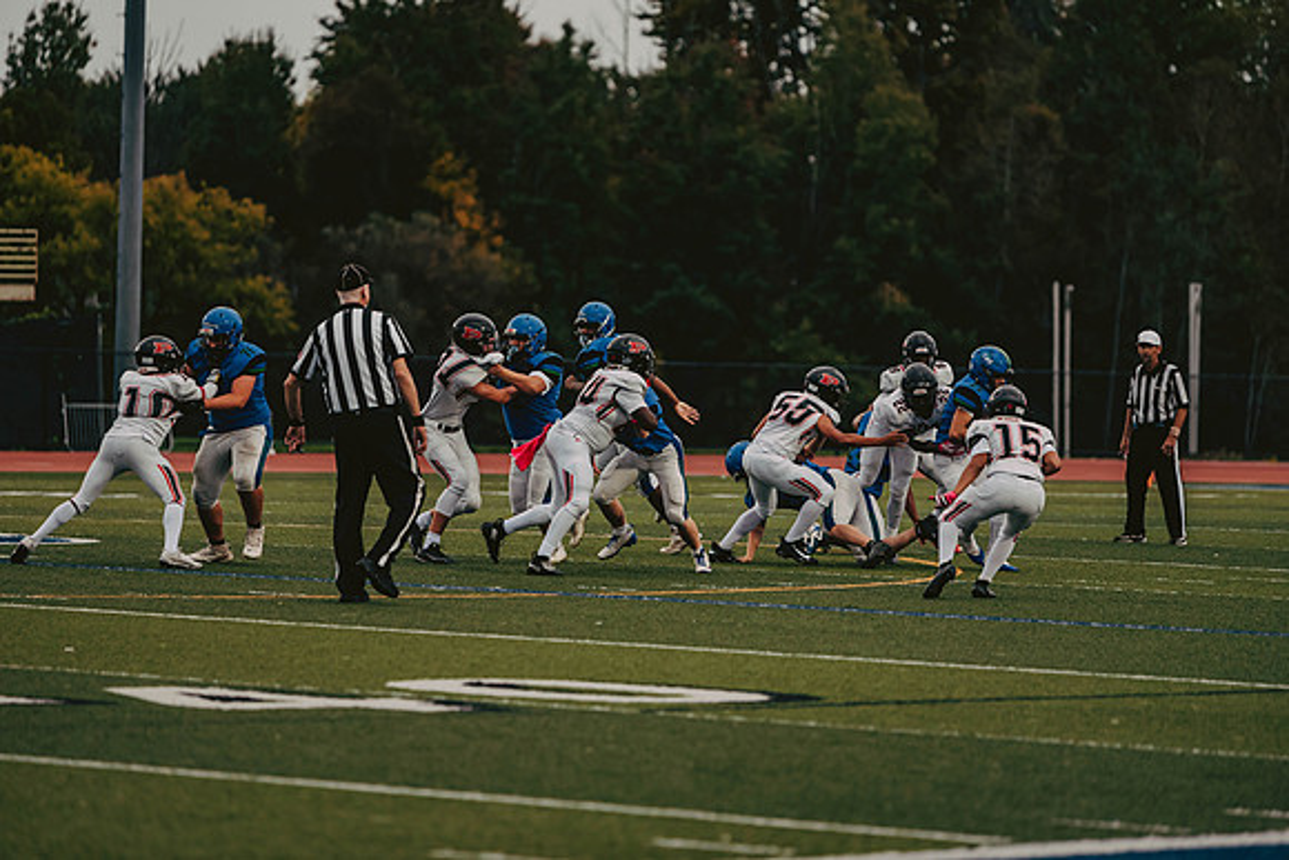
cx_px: 644
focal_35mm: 200
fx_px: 7162
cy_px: 430
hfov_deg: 10.3
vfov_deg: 6.9
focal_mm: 200
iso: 800
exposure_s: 1/1000
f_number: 3.2
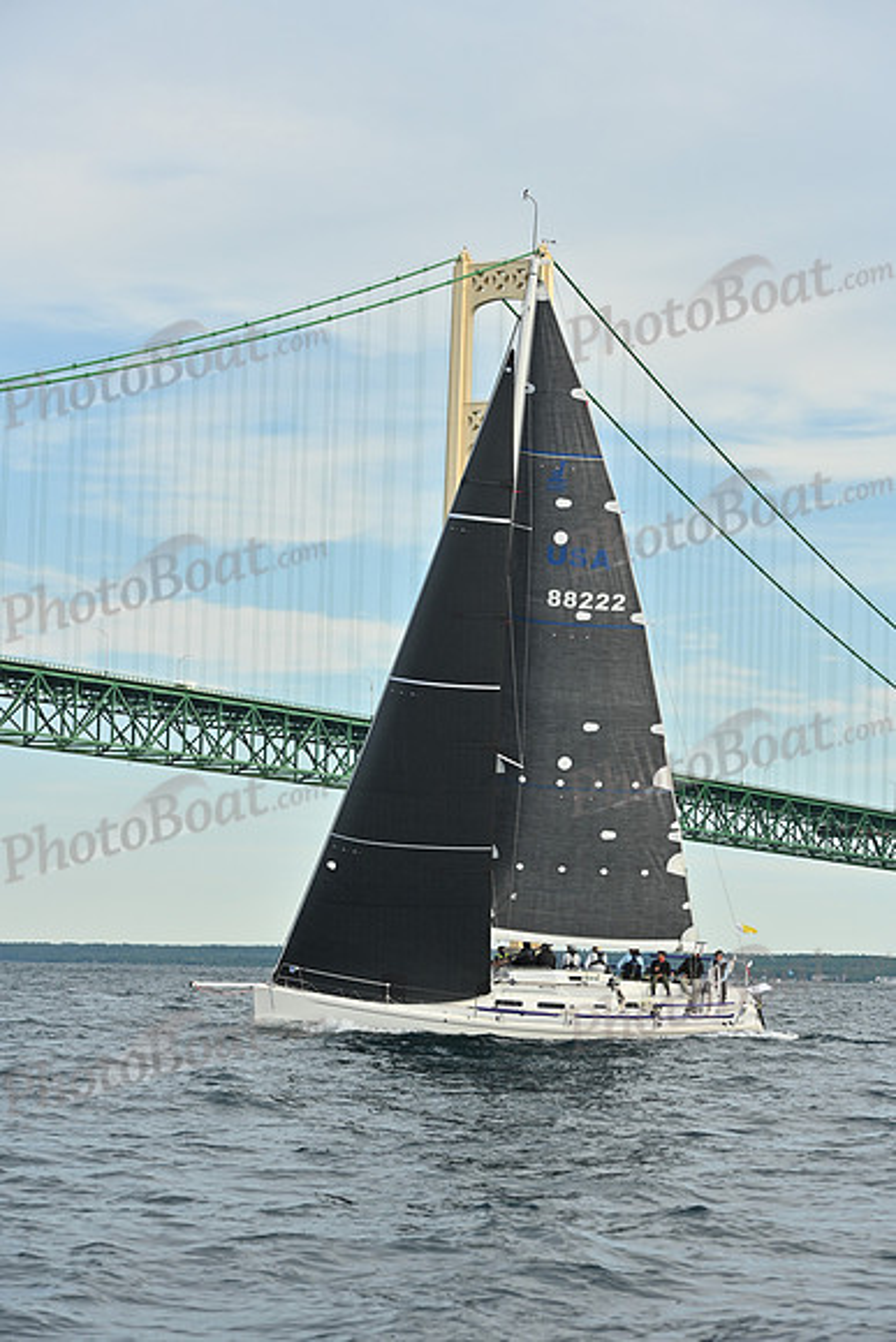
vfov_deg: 20.4
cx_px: 448
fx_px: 3731
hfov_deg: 13.7
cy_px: 671
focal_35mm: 100
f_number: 6.3
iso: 320
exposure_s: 1/1000
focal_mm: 100
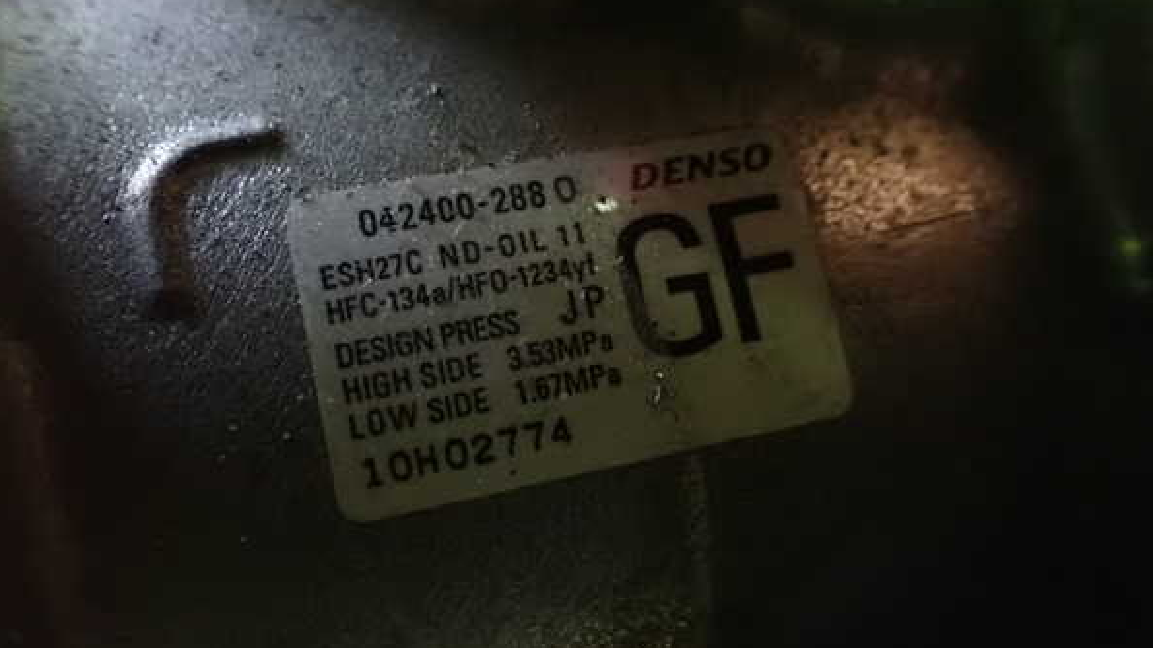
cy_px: 320
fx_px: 1009
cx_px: 575
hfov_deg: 59.5
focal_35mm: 33
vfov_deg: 35.6
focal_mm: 5.4
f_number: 2.3
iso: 1600
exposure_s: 1/20
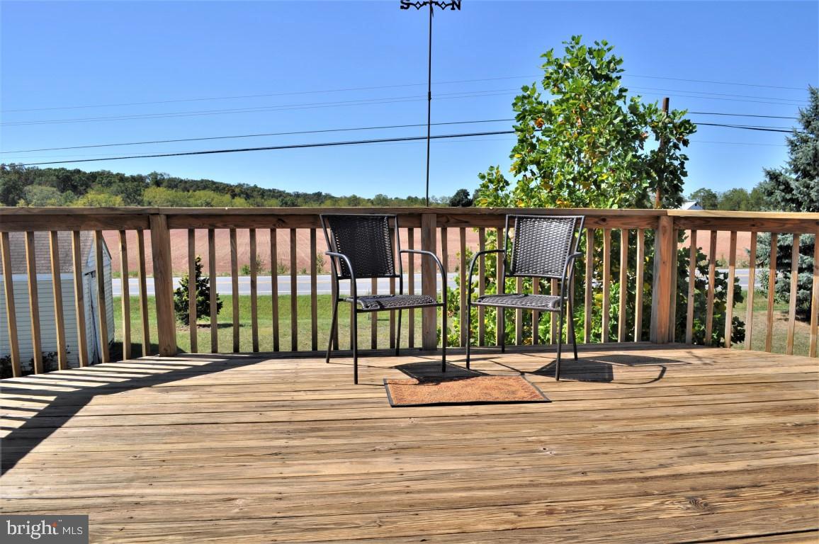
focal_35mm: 27
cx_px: 410
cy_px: 272
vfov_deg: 47.8
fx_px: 614
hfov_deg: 67.4
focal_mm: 18
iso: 200
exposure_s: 1/400
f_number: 10
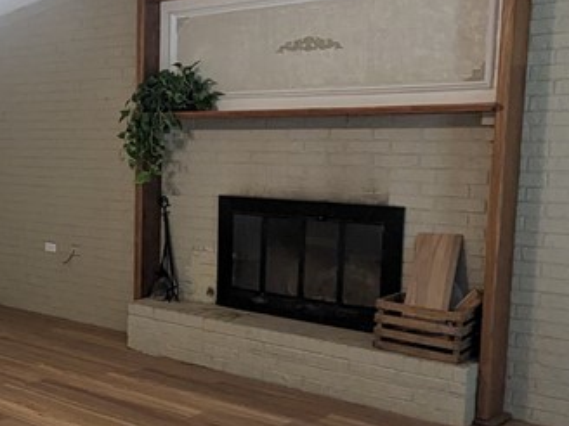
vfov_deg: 29.1
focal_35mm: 50
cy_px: 222
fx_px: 822
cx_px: -28
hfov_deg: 34.0
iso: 456
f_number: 2.2
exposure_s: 1/94.6
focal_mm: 2.35
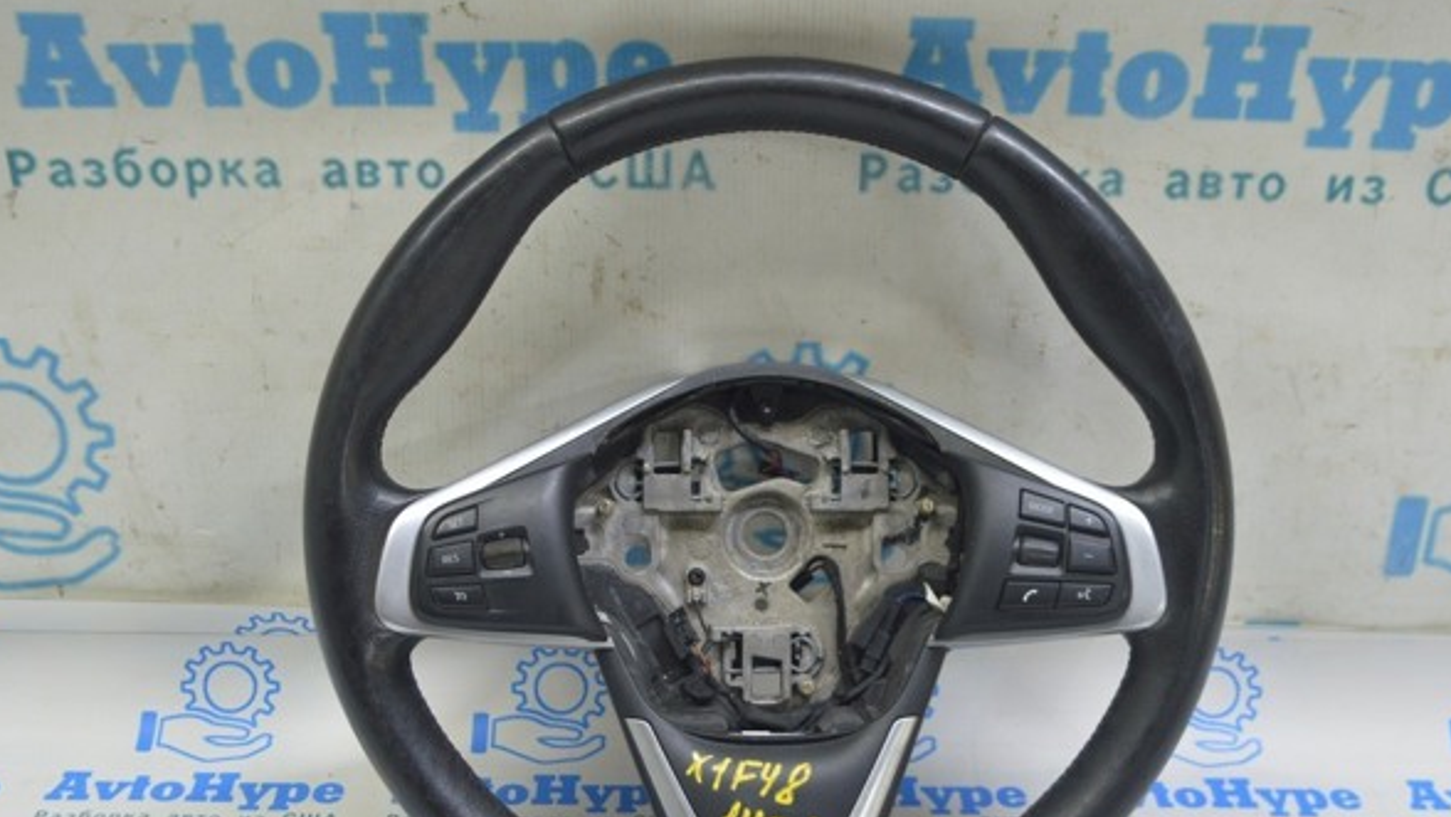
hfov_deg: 41.6
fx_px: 1908
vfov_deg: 24.1
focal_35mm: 50
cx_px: 723
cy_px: 497
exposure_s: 1/20
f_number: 5.6
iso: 400
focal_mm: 29
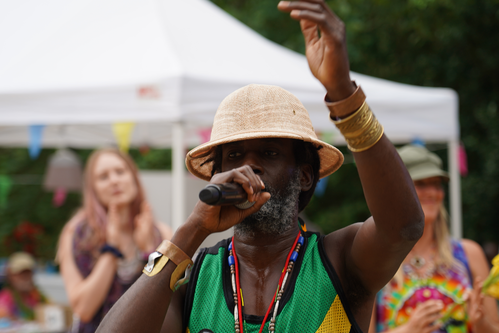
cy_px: 180
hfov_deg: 16.9
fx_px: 1677
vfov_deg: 11.3
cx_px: 229
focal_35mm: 121
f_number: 4
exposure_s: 1/125
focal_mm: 105
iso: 200
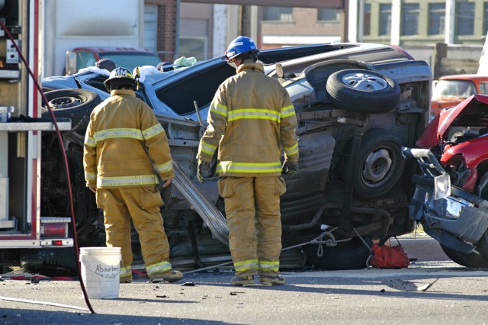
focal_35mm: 255
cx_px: 244
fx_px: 3455
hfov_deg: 8.1
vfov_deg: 5.4
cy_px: 162
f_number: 4
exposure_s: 1/500
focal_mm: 170
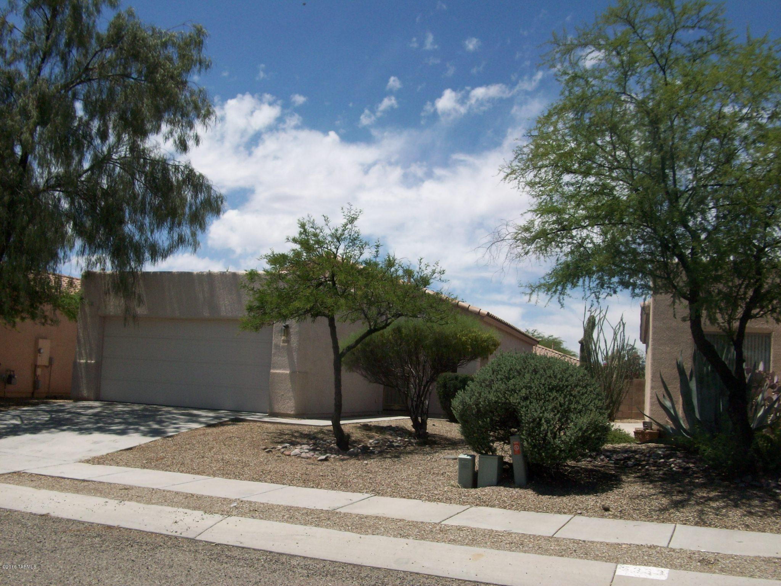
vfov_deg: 41.8
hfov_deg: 54.0
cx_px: 390
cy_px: 293
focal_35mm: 34
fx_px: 767
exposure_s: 1/524
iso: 64
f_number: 5.5
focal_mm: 5.7
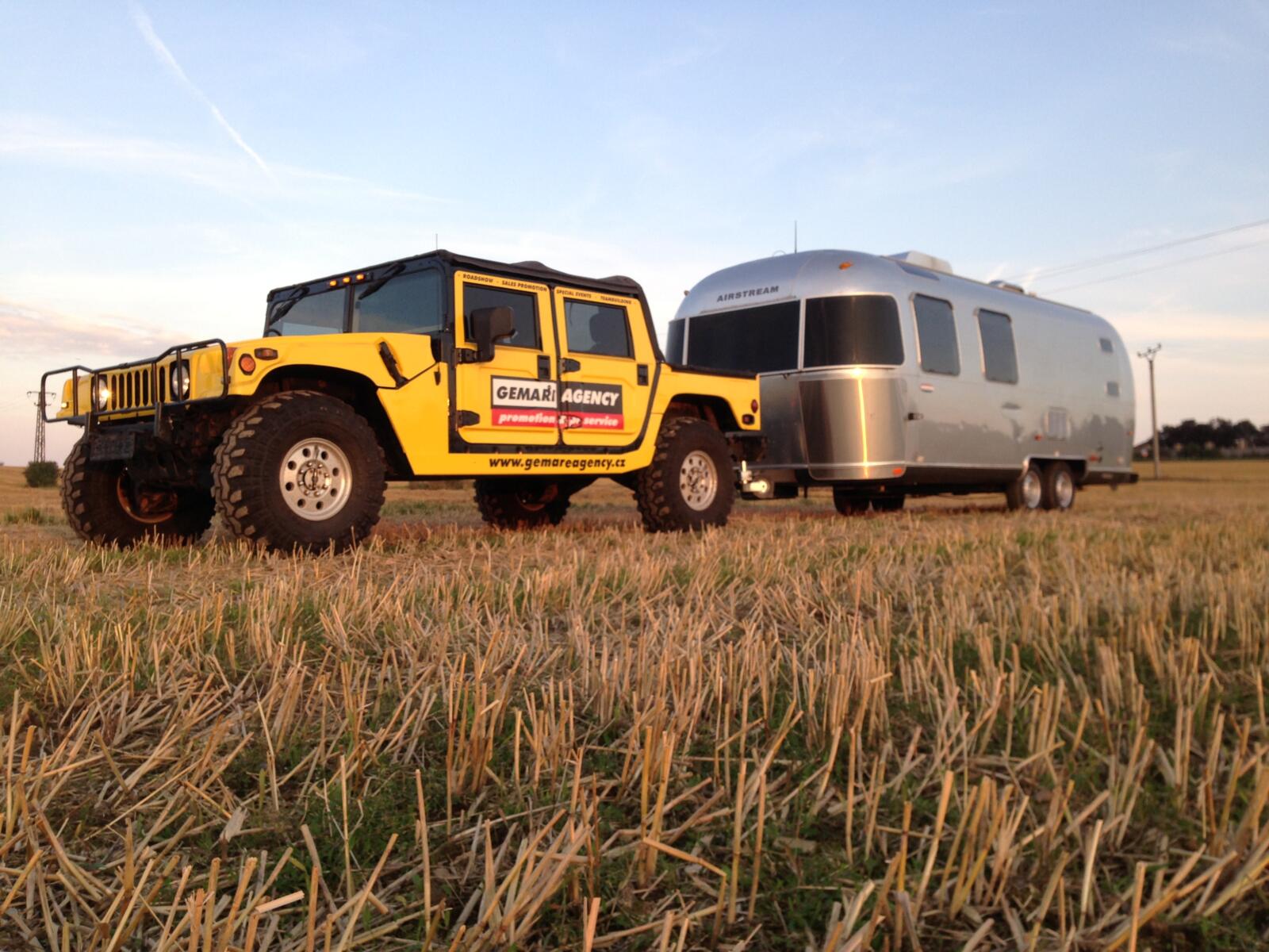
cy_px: 476
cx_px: 634
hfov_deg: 55.4
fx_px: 1210
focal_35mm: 33
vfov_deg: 42.9
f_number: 2.4
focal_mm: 4.13
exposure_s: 1/181
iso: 50
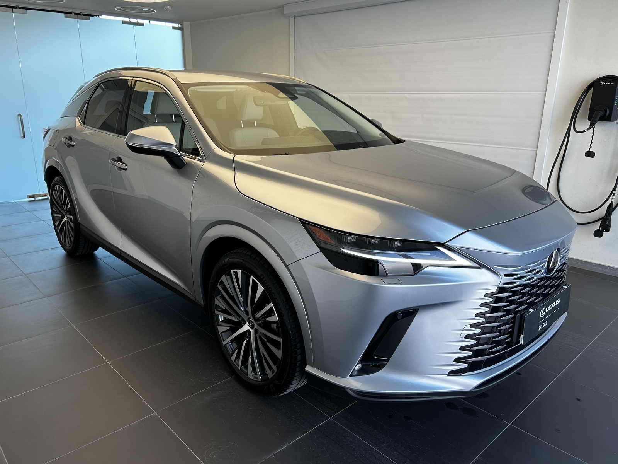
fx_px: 464
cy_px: 232
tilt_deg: -16.2
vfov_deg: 53.1
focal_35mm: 26
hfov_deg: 67.3
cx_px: 309
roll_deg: -0.6
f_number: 1.5
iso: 40
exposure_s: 1/121
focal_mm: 5.7
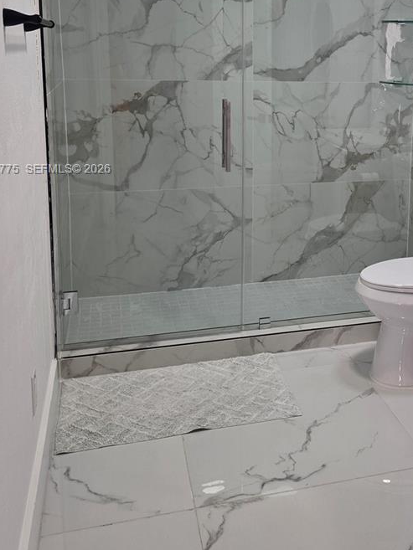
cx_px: 333
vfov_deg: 43.9
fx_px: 668
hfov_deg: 33.3
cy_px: 170
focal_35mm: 42
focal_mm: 6.3
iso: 125
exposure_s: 1/120
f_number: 1.7
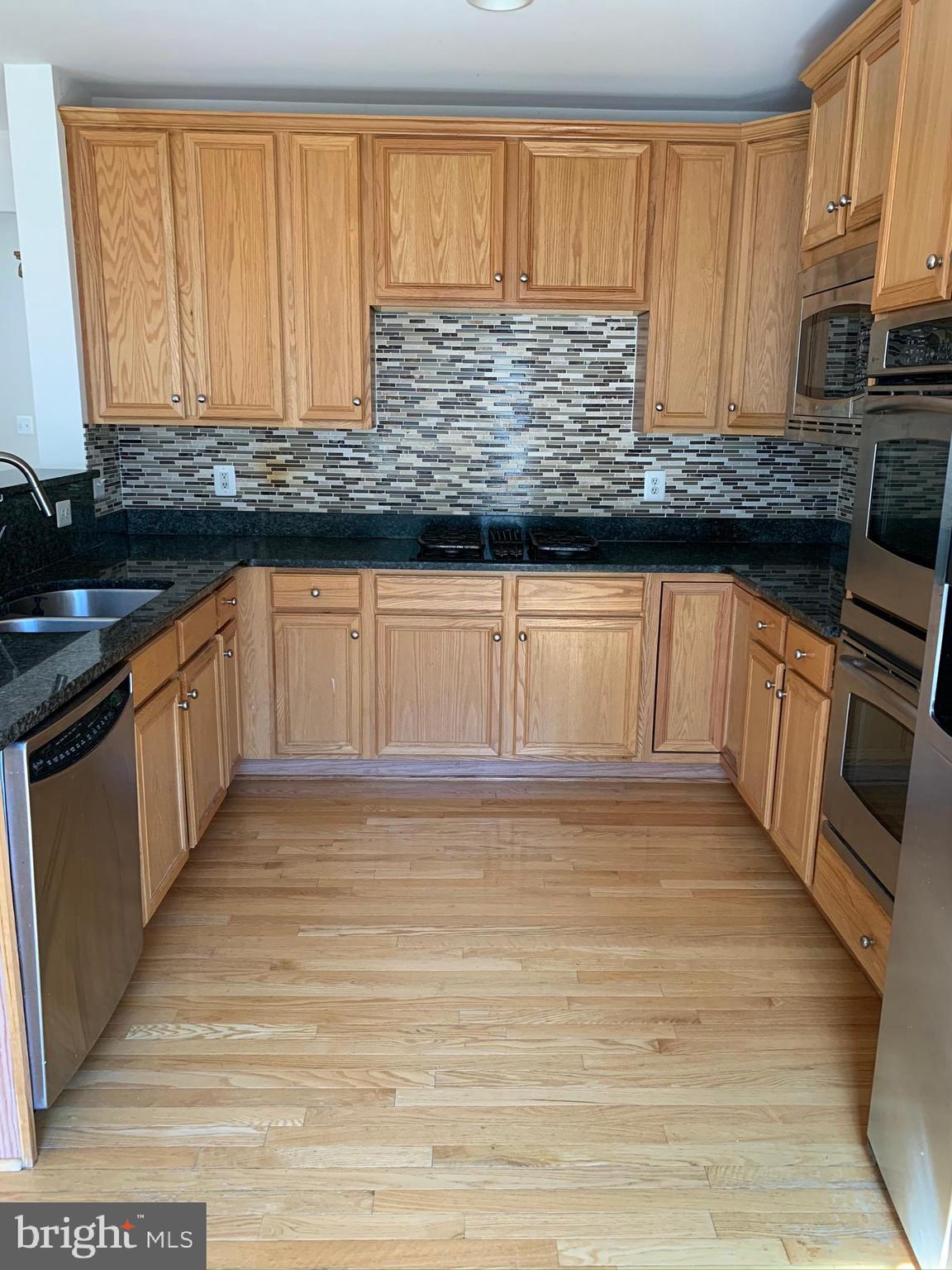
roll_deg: -0.2
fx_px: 953
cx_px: 476
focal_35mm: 26
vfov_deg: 67.3
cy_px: 635
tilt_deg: -12.6
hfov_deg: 53.1
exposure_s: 1/60
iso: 160
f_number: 1.8
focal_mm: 4.25
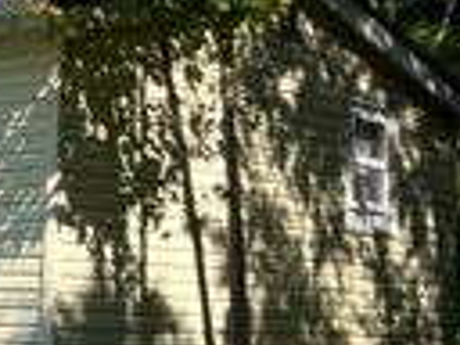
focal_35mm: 109
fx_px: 1448
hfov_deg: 15.9
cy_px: 261
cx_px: -309
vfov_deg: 13.5
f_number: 1.8
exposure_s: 1/1312
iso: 32
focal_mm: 3.99
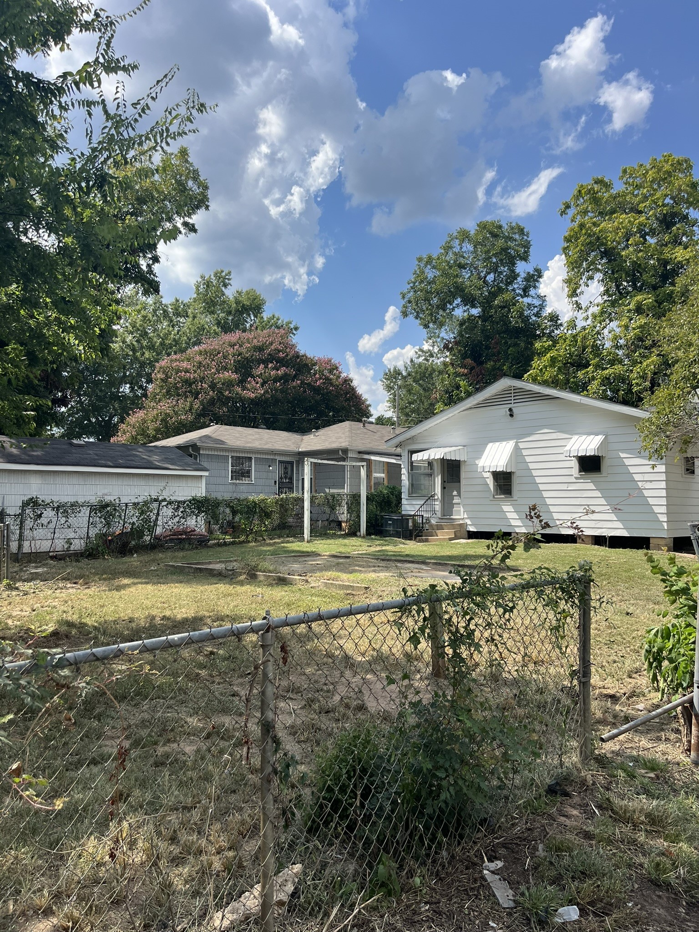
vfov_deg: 67.3
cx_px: 350
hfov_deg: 53.1
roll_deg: +1.8
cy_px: 466
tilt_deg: +3.8
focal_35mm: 26
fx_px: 700
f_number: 1.6
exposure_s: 1/3135
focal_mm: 5.1
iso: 50
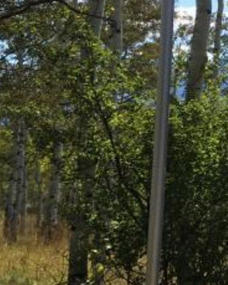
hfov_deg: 17.0
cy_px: 99
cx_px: 373
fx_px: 666
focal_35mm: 79
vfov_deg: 24.0
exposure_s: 1/1721
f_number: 2.2
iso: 32
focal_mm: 4.15
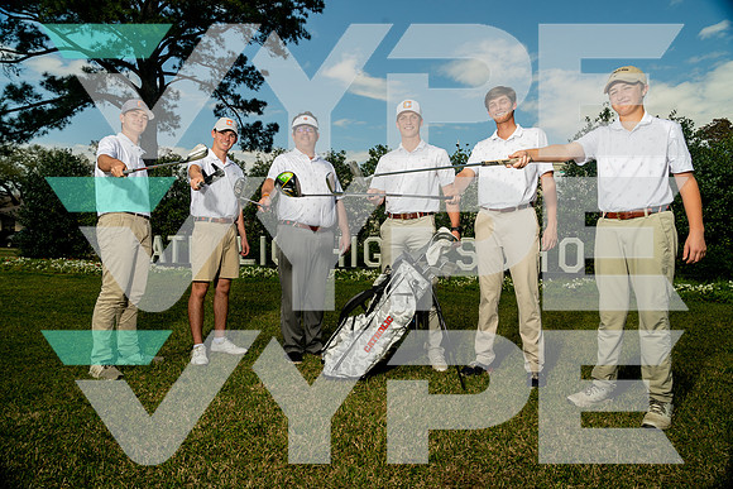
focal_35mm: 24
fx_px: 489
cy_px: 244
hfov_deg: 73.7
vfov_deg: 53.2
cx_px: 366
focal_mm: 24
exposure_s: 1/250
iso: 100
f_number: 8
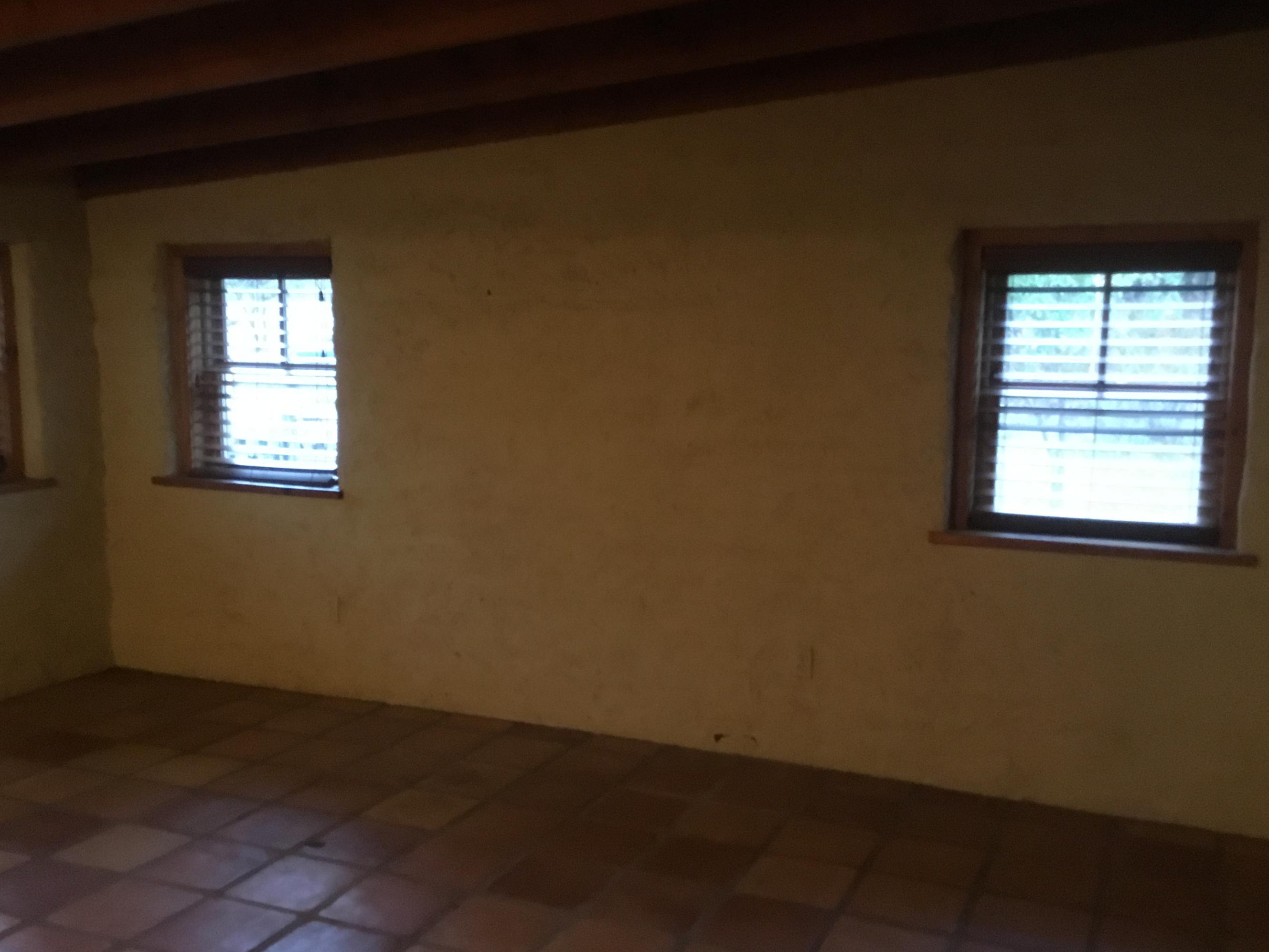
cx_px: 624
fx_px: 1283
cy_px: 511
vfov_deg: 40.7
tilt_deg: -9.4
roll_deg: +0.7
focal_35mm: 35
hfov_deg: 52.6
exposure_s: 1/15
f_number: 2.4
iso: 400
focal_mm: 3.3
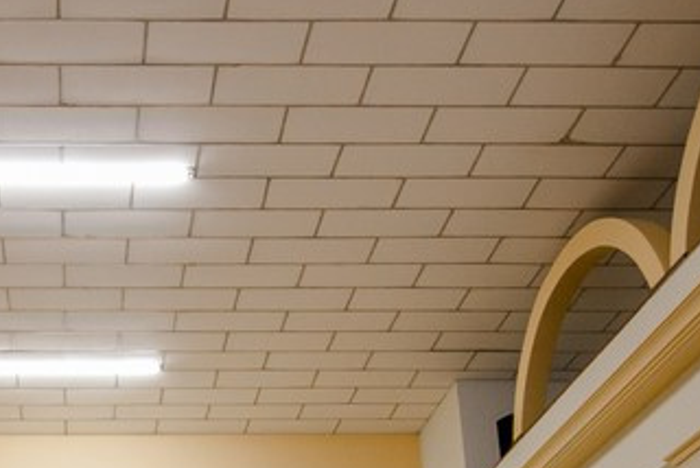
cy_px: 568
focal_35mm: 60
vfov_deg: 21.1
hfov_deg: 31.9
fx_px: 1168
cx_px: 79
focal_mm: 16
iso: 1250
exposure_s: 1/125
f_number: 2.8
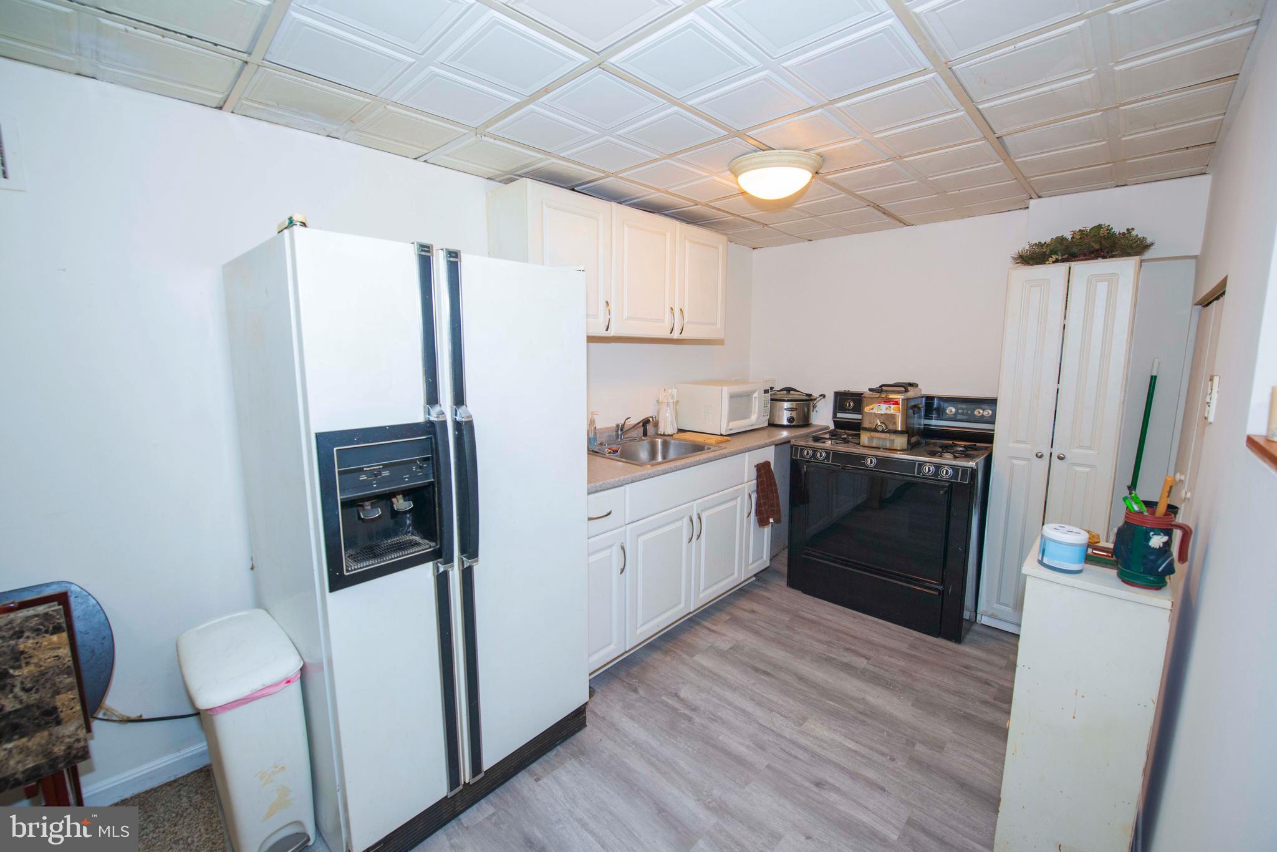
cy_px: 426
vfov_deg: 81.2
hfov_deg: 104.2
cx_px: 638
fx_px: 497
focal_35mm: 14
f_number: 5.6
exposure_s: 1/100
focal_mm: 14
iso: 1400
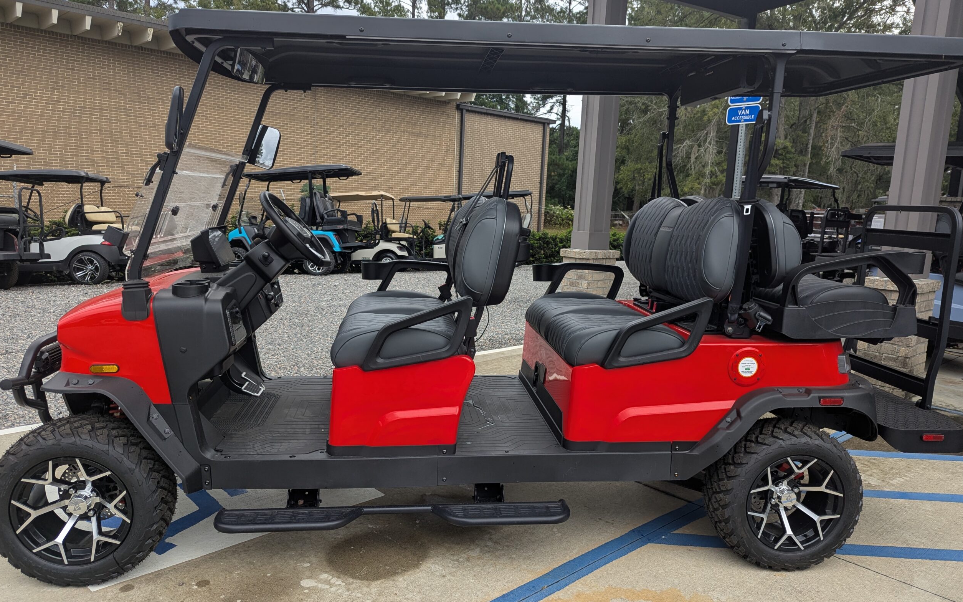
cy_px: 303
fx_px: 682
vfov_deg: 47.6
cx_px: 477
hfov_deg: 70.4
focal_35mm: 26
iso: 33
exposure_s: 1/284
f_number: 1.85
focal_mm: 6.81
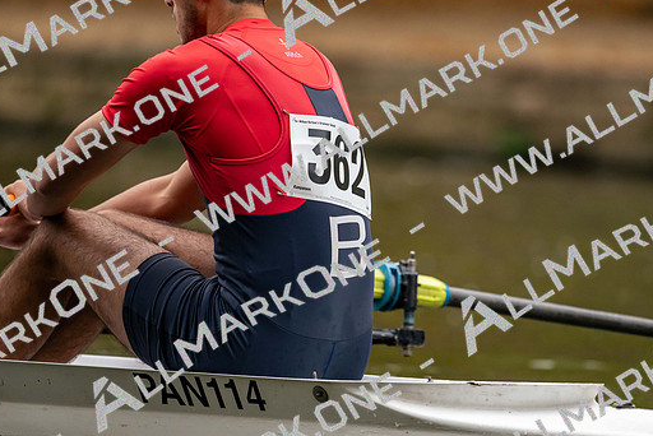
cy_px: 235
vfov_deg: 3.0
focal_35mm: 453
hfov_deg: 4.5
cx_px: 352
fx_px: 8221
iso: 2800
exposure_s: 1/2500
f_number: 4.5
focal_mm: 400
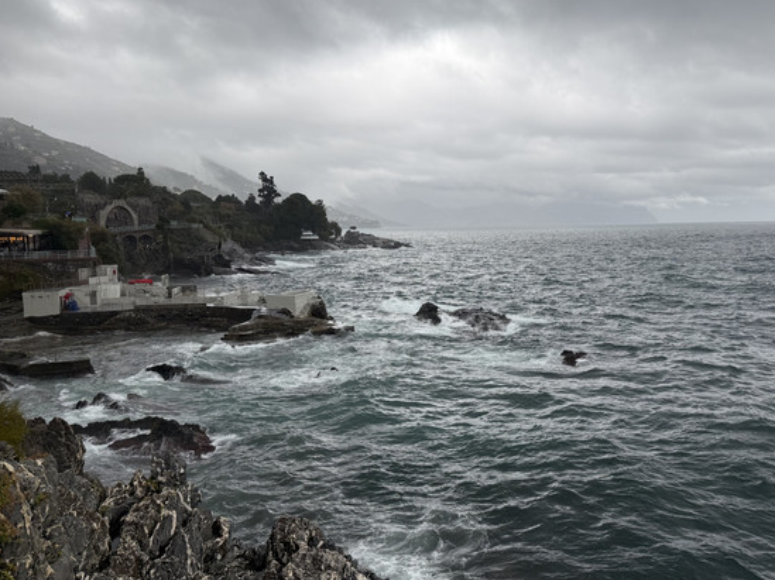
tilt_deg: -4.3
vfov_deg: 49.7
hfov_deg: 63.2
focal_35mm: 28
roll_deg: +1.0
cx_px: 446
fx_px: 626
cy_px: 274
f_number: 1.78
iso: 80
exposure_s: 1/567
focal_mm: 6.76
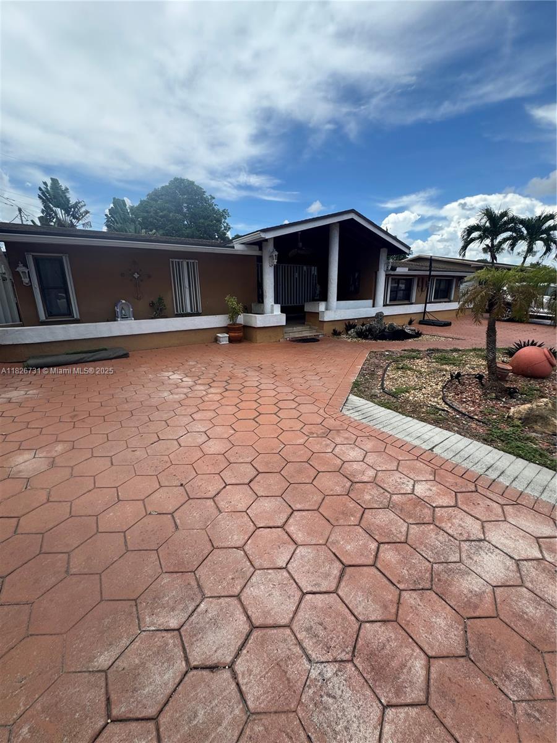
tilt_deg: -15.9
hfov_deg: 85.7
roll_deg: +1.4
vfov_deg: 102.1
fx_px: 300
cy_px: 372
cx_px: 278
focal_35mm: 14
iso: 50
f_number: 2.2
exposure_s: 1/1160
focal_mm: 2.22
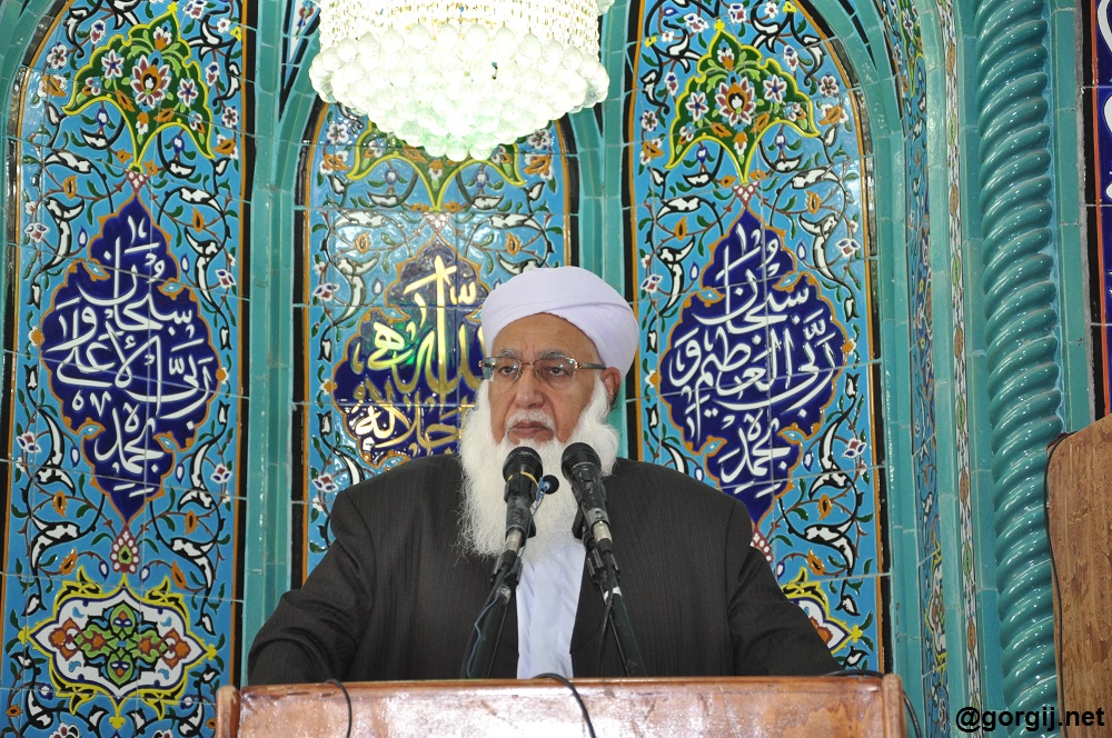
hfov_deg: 20.6
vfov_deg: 13.8
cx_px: 556
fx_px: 3054
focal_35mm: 99
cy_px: 369
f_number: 5.3
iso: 800
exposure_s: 1/80
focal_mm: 66
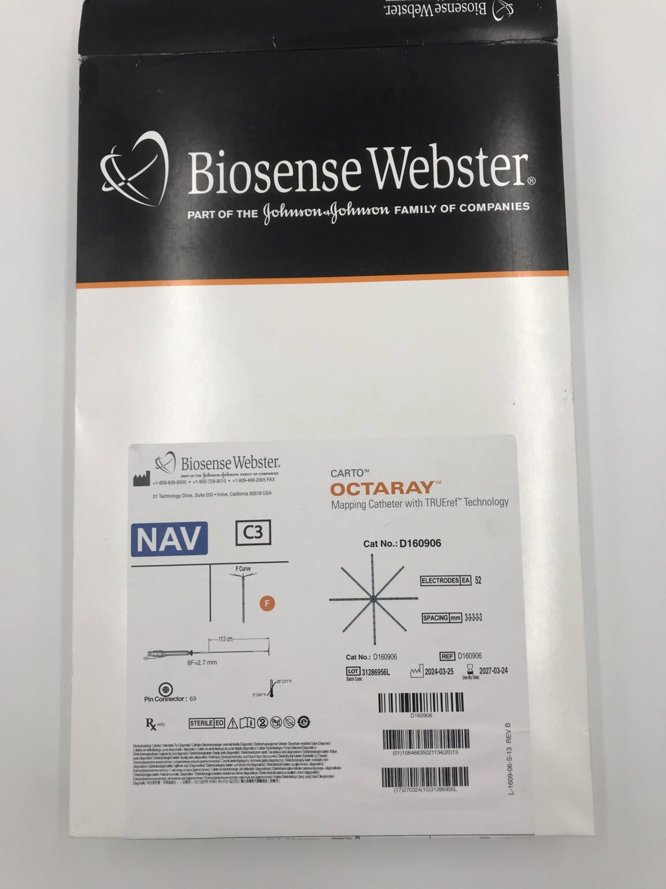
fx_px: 718
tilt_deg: -83.3
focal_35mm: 28
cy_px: 444
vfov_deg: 63.4
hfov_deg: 49.7
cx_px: 333
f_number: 1.8
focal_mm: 3.99
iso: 20
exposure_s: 1/229
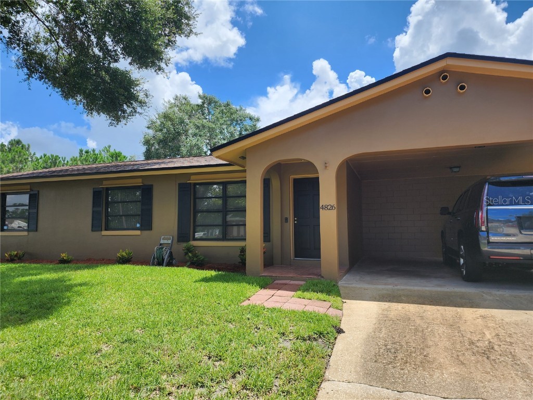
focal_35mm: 23
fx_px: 354
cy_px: 200
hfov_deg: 73.9
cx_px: 266
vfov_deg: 58.9
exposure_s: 1/871
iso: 12
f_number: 1.8
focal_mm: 6.4
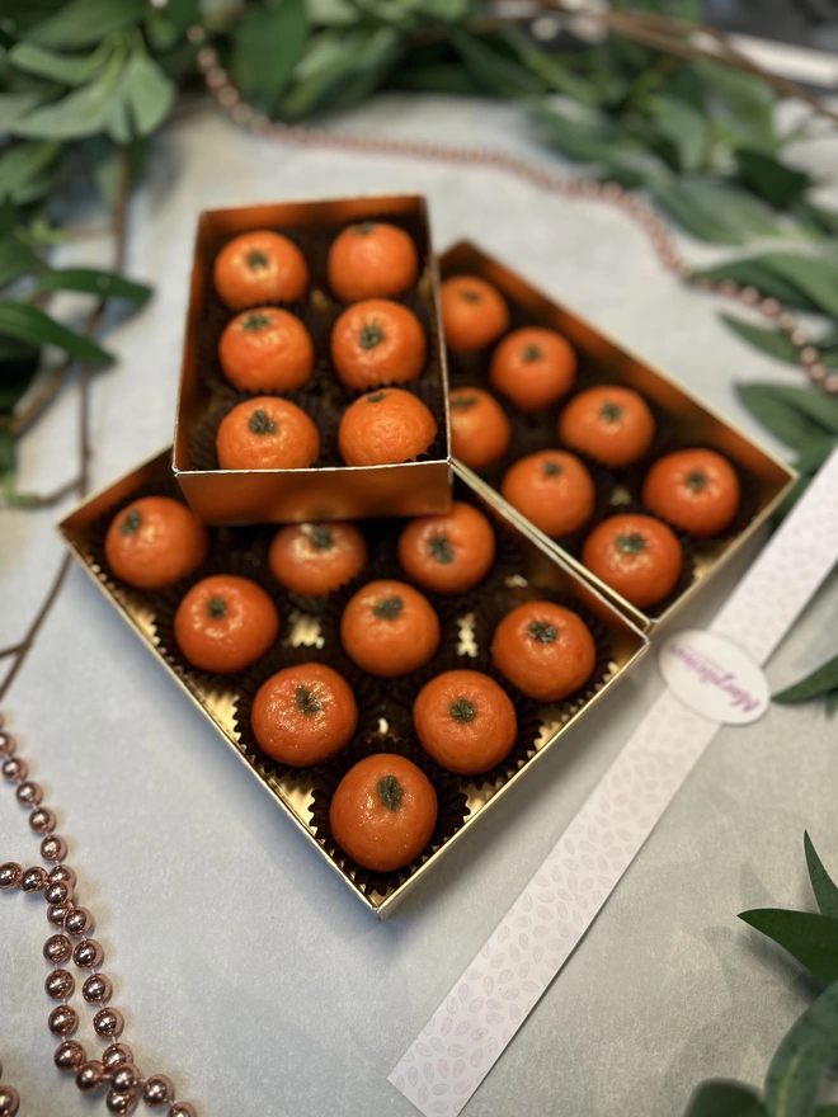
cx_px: 419
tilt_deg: -62.4
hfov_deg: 56.8
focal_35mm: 24
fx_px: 775
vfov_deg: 71.6
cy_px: 558
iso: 100
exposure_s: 1/100
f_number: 1.78
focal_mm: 6.86
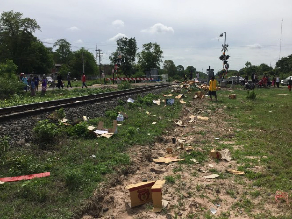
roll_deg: -2.6
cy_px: 110
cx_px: 146
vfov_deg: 45.4
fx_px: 261
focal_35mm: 31
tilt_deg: -8.5
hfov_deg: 58.4
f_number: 2.4
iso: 25
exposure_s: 1/2262
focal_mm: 3.3
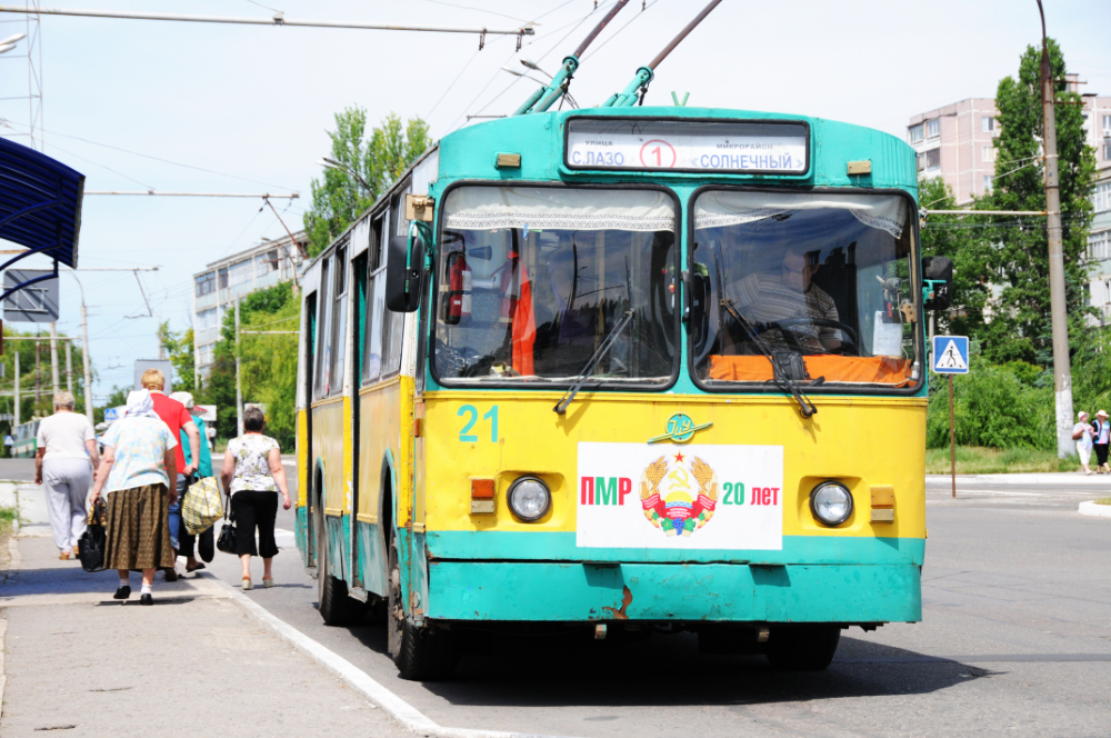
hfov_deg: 18.2
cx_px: 556
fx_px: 3467
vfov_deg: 12.1
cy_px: 369
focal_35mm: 112
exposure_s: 1/1250
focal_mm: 75
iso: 640
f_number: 10
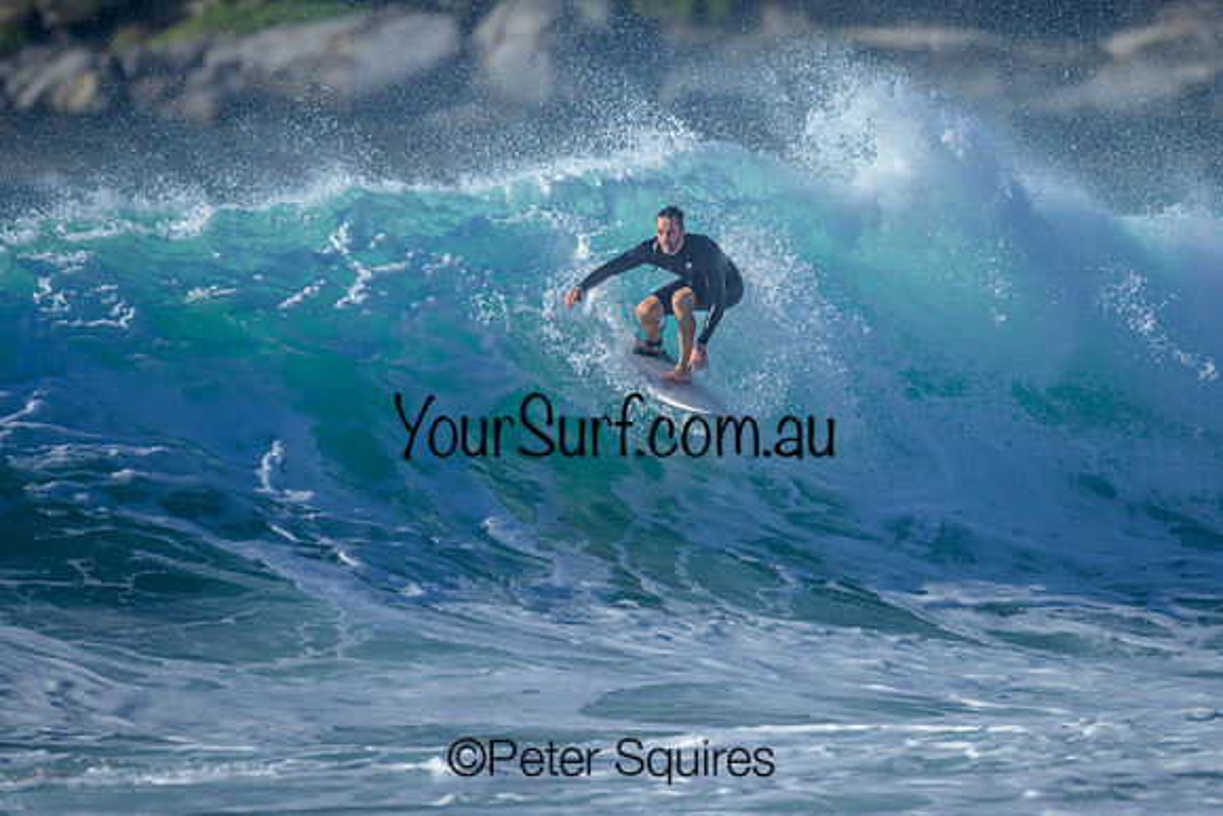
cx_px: 682
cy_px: 340
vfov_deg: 1.3
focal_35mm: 1093
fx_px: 37144
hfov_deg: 1.9
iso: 560
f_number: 6.3
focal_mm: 800
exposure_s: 1/4000
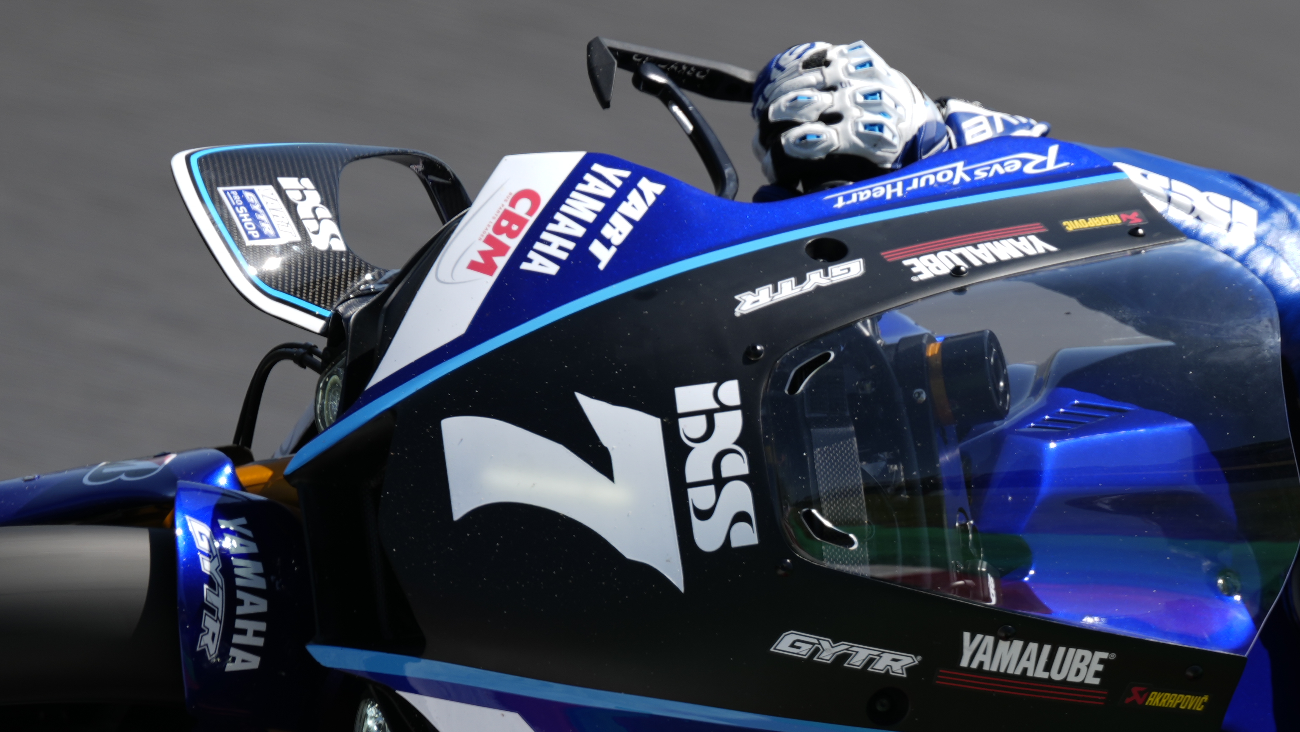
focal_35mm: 1395
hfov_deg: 1.5
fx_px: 48091
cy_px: 841
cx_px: 1160
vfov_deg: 0.9
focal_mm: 472
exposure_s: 1/640
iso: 64
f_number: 4
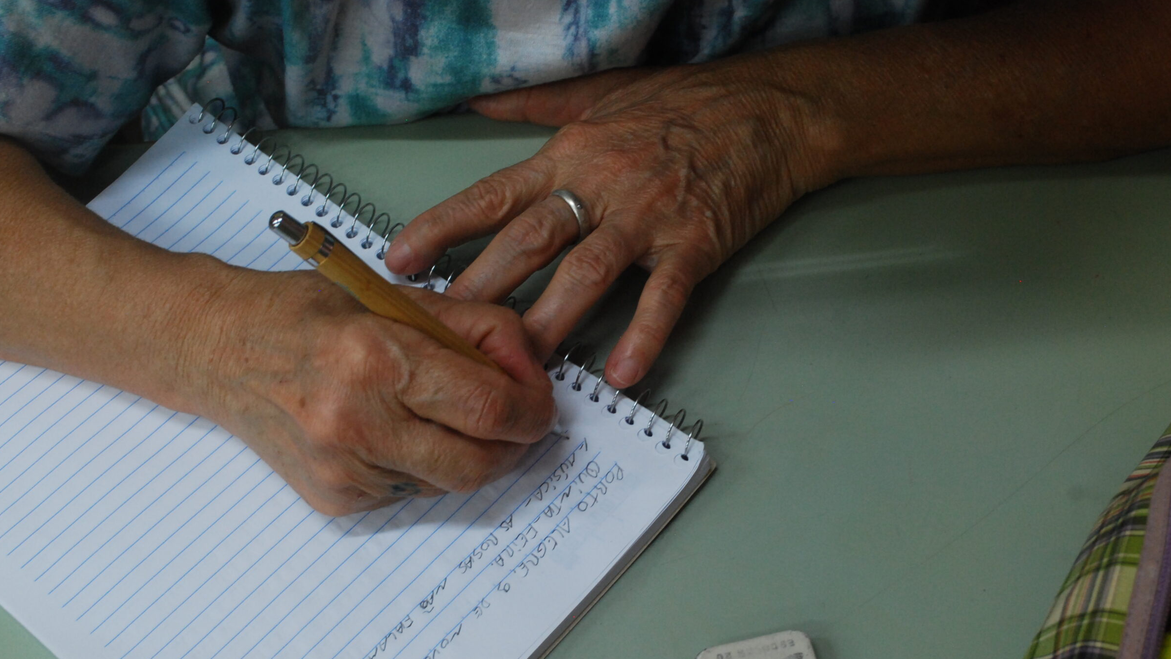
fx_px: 1677
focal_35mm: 54
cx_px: 560
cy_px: 414
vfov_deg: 22.2
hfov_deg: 38.5
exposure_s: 1/20
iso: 800
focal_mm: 32
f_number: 9
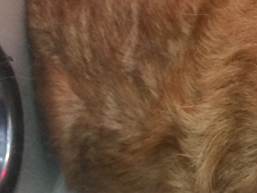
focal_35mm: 122
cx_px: 511
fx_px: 906
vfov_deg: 12.1
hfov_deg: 13.8
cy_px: 27
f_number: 2.2
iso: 80
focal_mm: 4.15
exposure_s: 1/30
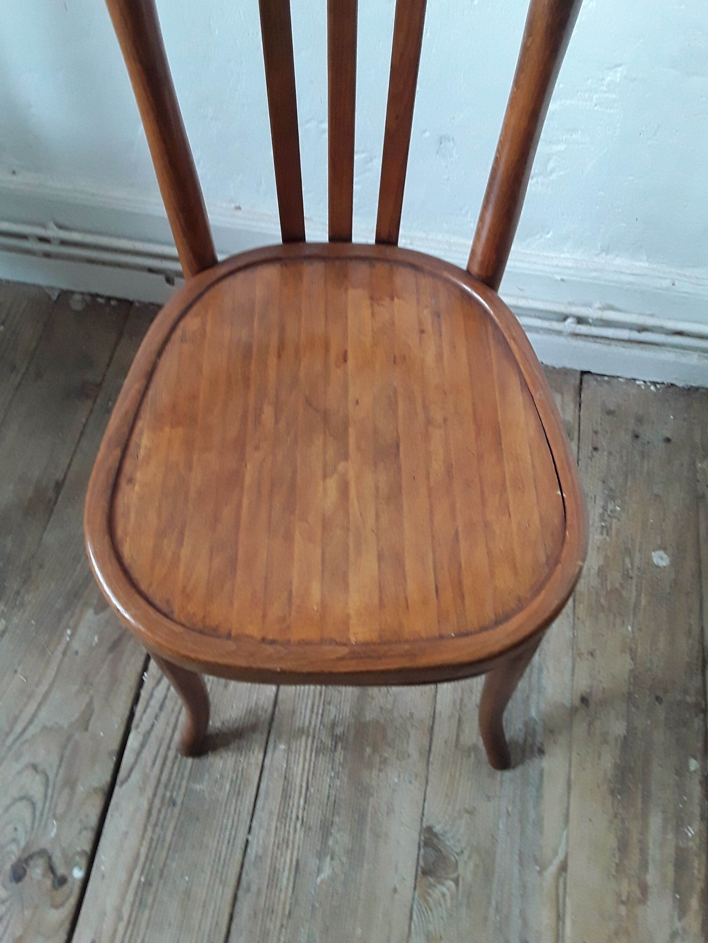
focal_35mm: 28
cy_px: 456
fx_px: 763
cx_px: 356
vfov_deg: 63.4
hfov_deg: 49.8
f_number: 1.9
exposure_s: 1/25
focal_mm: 2.91
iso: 160
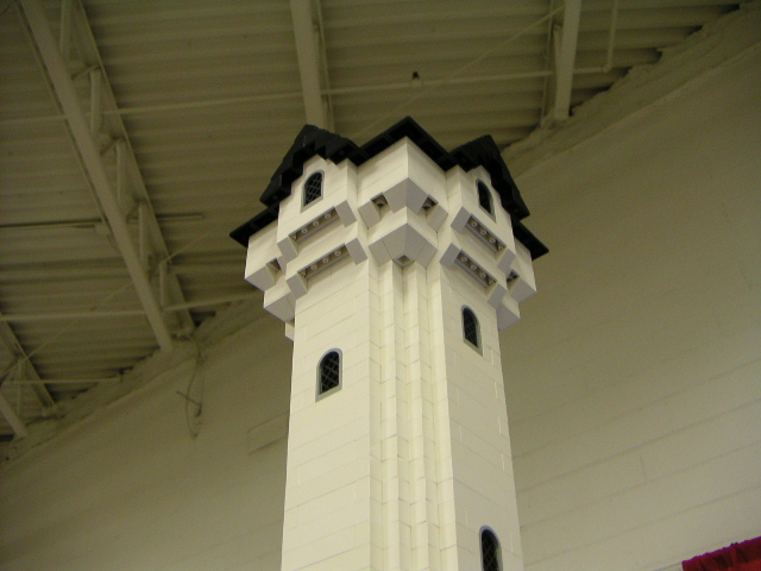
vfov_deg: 36.0
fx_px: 879
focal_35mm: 40
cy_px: 286
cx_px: 380
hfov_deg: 46.8
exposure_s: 1/10
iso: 100
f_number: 2.9
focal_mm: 5.3
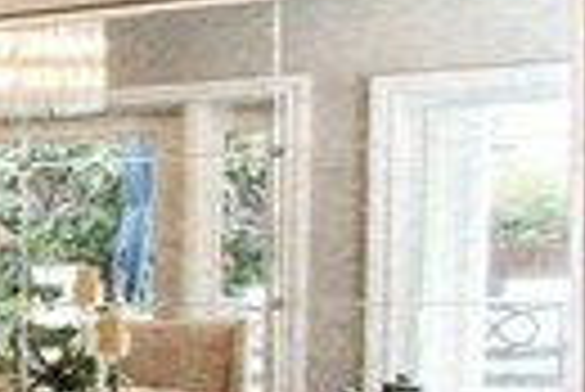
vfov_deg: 12.4
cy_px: 349
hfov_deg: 9.9
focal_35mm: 110
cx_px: -1413
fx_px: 1789
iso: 720
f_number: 5.6
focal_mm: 14
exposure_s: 1/125
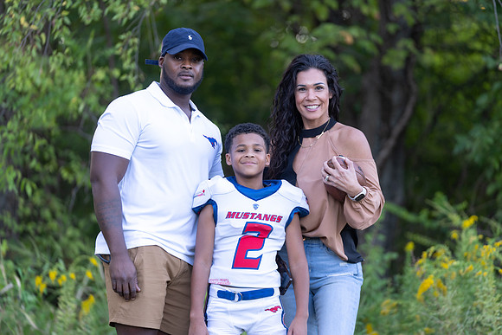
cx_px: 251
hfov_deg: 13.9
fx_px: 2064
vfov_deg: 9.3
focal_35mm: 148
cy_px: 168
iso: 320
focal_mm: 148
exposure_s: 1/320
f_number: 2.8
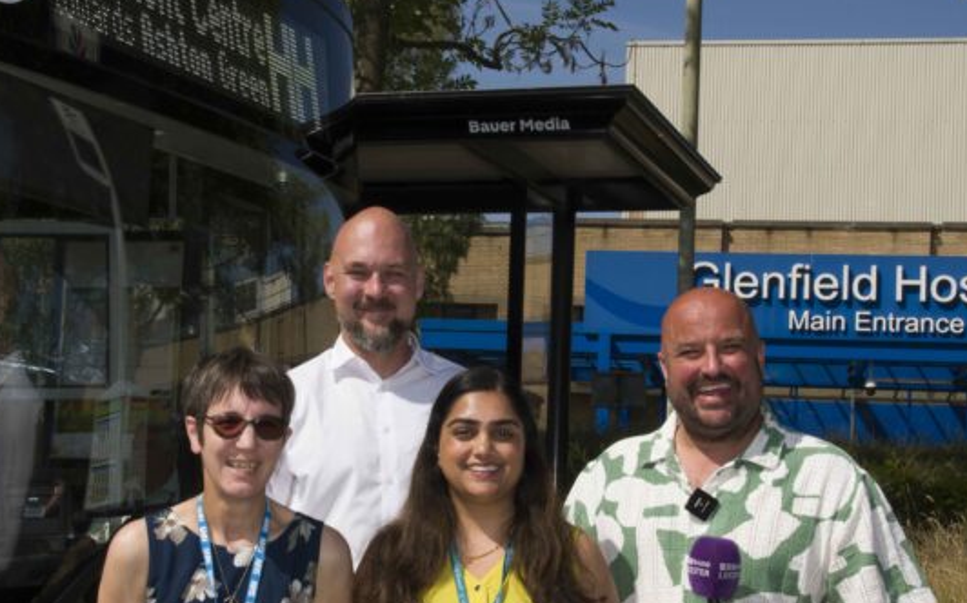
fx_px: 1818
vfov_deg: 18.8
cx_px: 385
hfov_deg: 29.7
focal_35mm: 69
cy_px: 345
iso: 320
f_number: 22
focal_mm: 40
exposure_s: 1/250
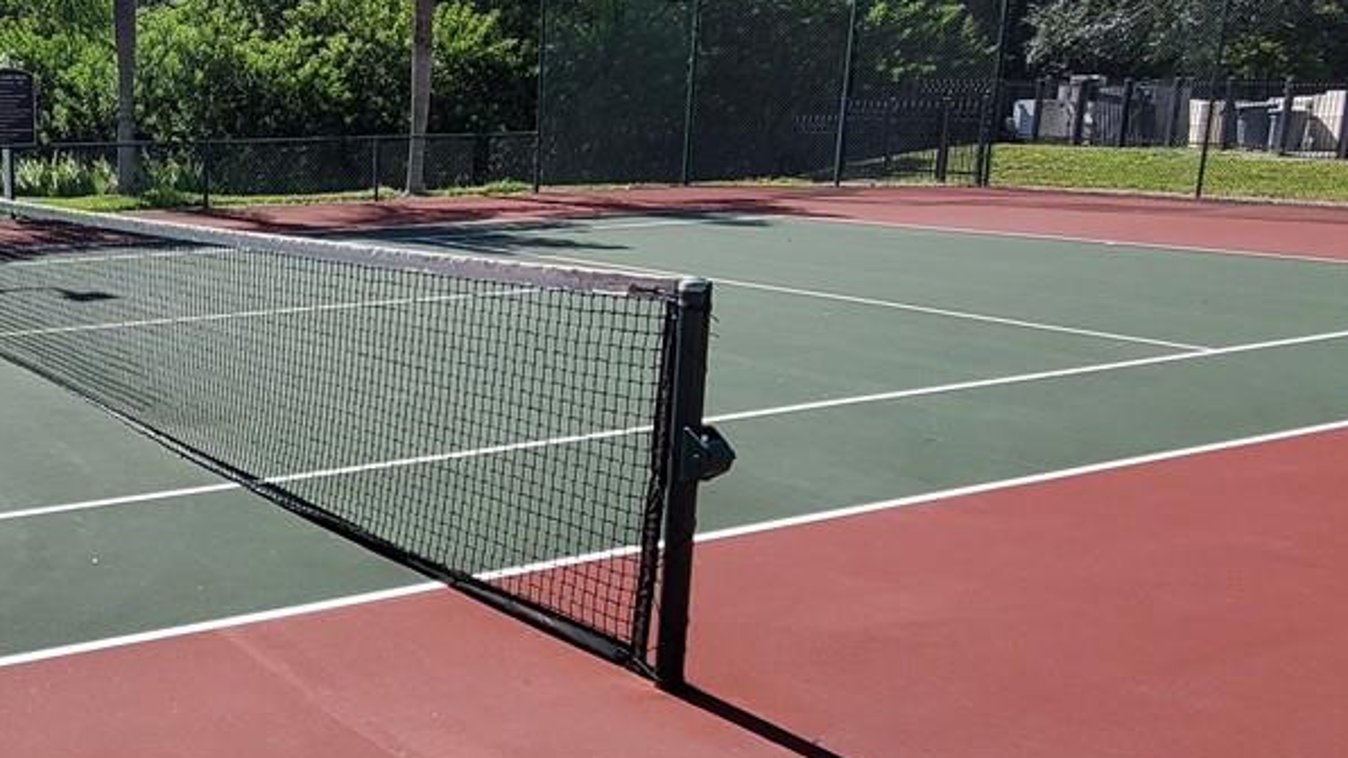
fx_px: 1358
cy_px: 405
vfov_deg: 31.2
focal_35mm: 38
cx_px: 140
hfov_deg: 47.5
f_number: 2.2
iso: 50
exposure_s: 1/934
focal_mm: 1.8
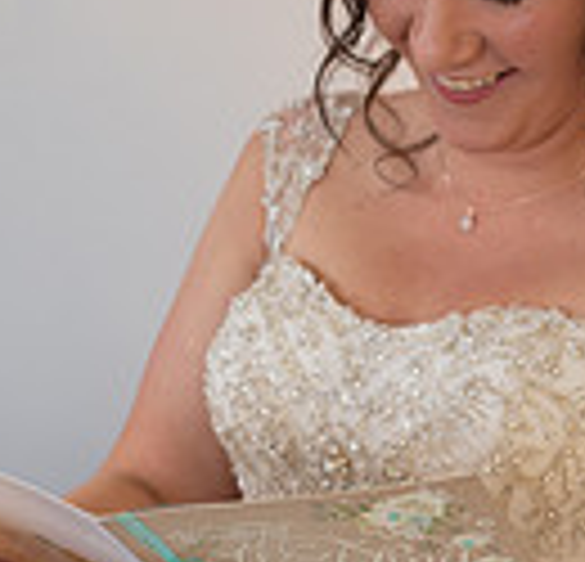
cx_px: 418
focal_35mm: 159
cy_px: 427
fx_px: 2982
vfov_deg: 10.7
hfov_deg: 11.2
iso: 250
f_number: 3.2
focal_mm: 35
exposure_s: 1/100
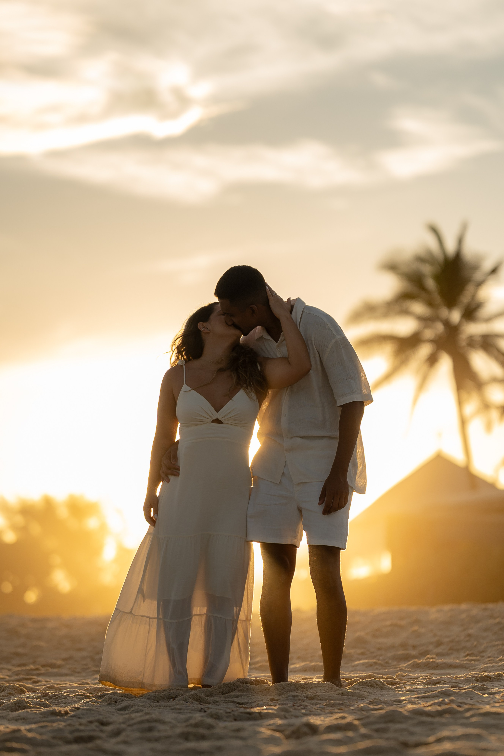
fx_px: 2667
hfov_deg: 10.8
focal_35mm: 127
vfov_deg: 16.1
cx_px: 252
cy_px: 378
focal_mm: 85
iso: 160
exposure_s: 1/6400
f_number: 1.8
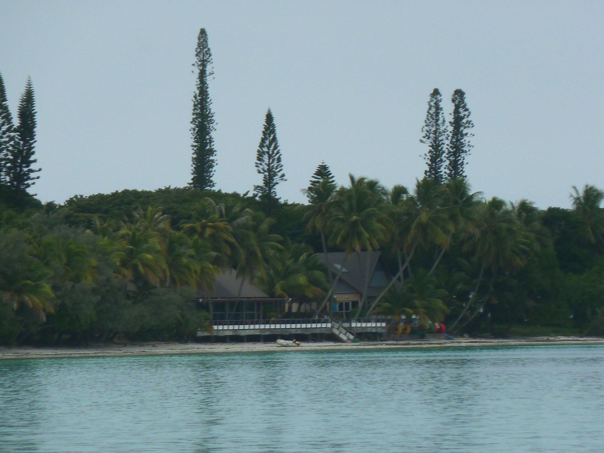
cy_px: 226
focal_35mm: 399
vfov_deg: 3.7
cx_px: 302
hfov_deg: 5.0
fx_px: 6962
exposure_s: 1/160
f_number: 4.9
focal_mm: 49.2
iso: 80
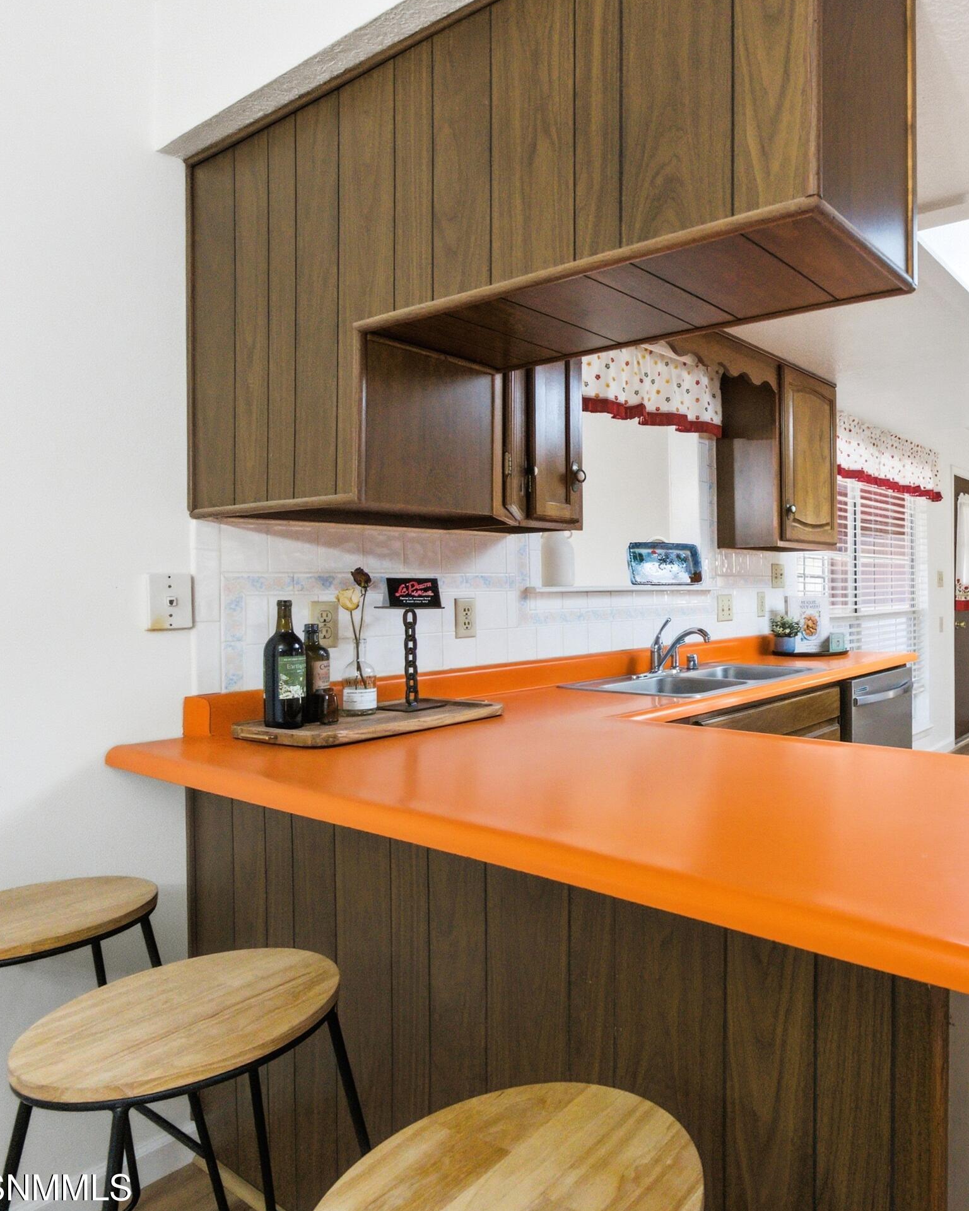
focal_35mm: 22
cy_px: 614
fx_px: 789
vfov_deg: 75.0
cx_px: 810
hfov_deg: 57.2
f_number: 8
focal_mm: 10
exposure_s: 1/90
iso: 2500
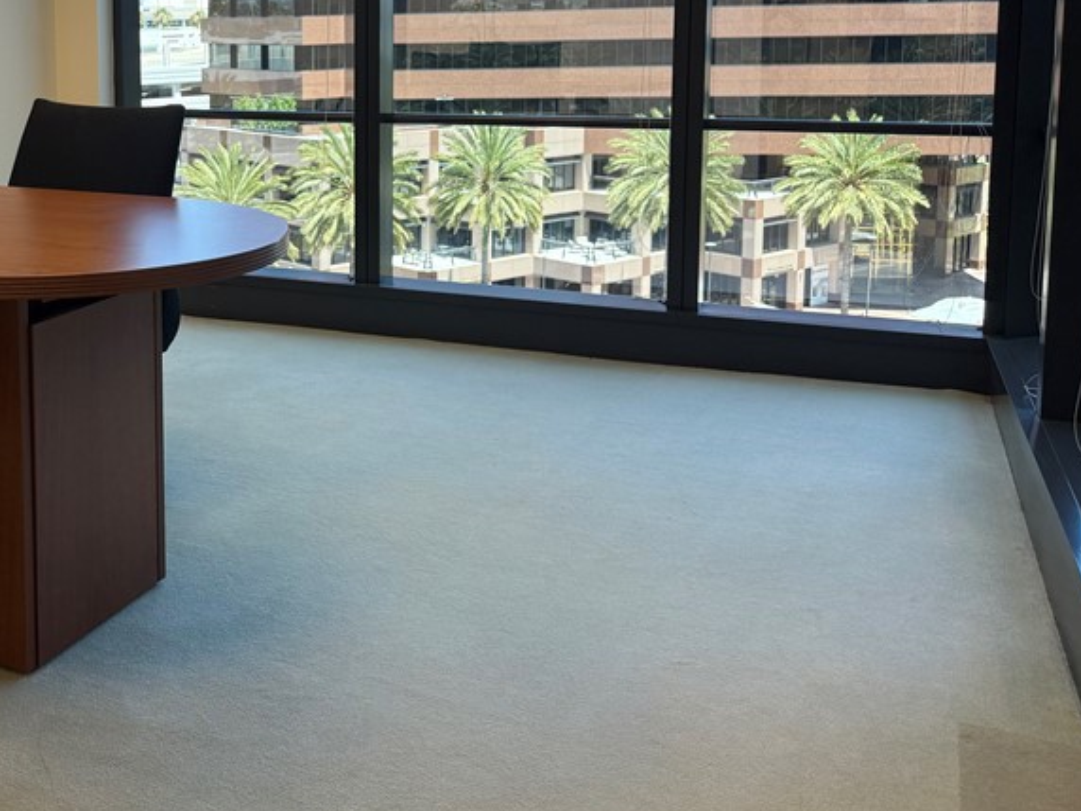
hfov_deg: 41.3
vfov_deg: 32.7
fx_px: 1343
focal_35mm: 43
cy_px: 166
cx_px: 166
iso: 125
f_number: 1.78
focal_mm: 6.76
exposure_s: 1/155
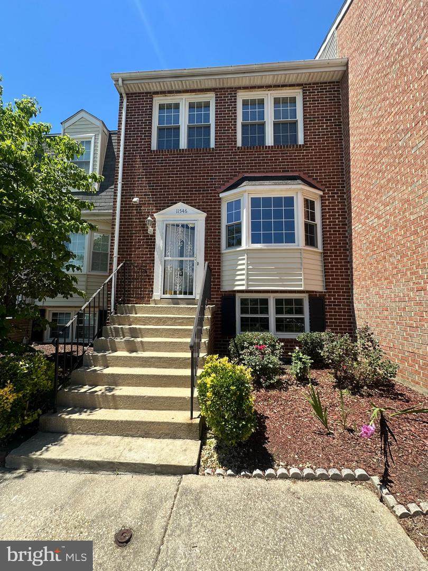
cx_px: 214
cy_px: 286
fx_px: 231
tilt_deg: +6.2
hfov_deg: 85.7
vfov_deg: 102.1
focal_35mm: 14
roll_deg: -1.2
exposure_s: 1/1014
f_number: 2.2
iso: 40
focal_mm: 2.22
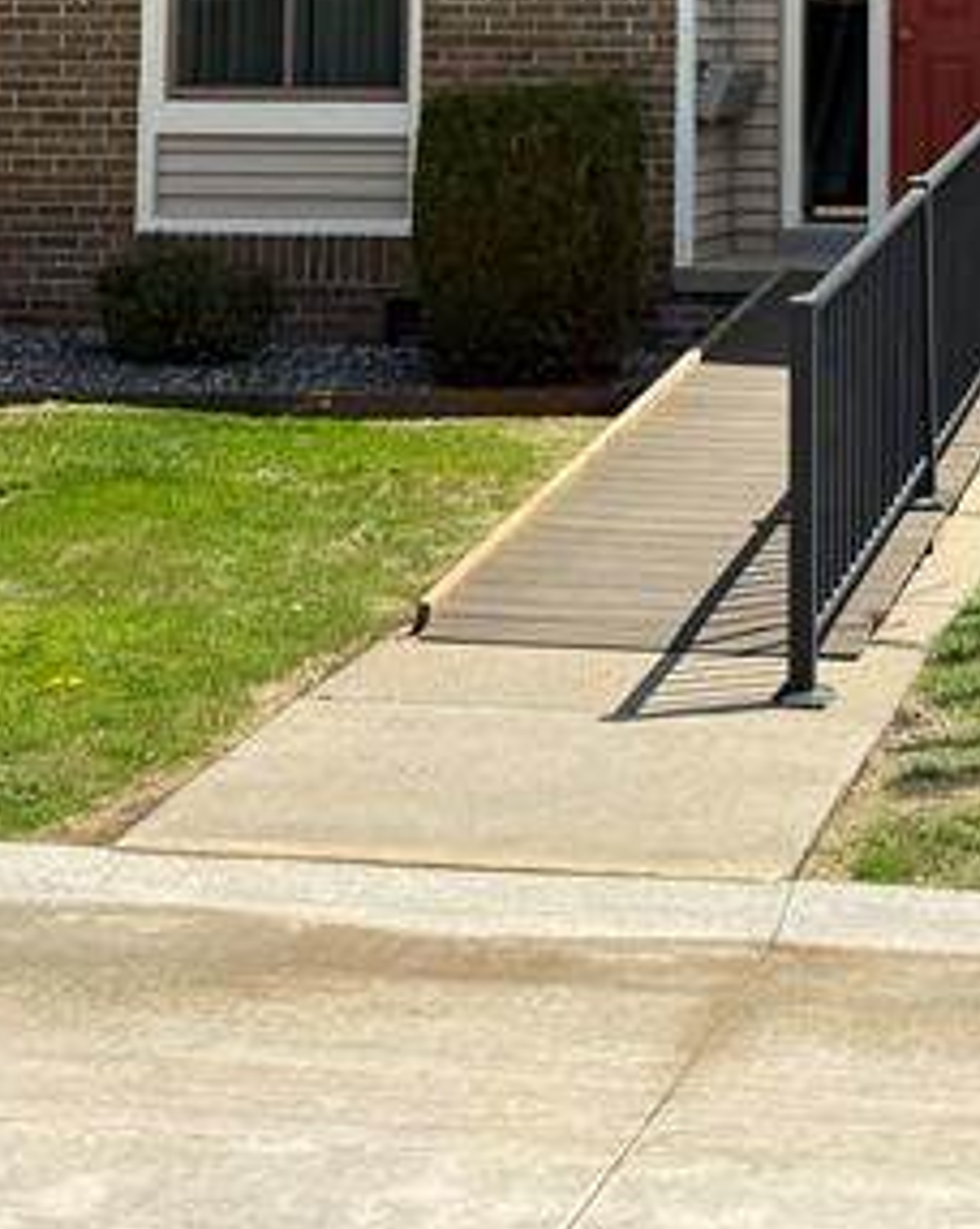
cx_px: 916
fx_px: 3052
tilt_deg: +5.0
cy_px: -172
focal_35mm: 84
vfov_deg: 21.4
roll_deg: -0.9
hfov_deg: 17.9
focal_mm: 6.76
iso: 80
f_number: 1.78
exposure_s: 1/4167
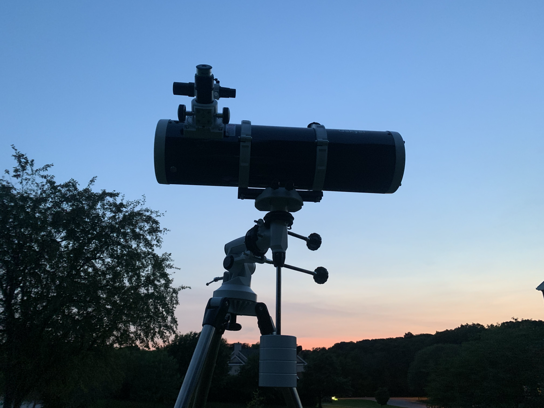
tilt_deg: +21.4
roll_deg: +0.4
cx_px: 272
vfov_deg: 53.1
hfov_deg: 67.3
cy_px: 204
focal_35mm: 26
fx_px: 409
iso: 320
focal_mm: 4.25
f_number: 1.8
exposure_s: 1/60
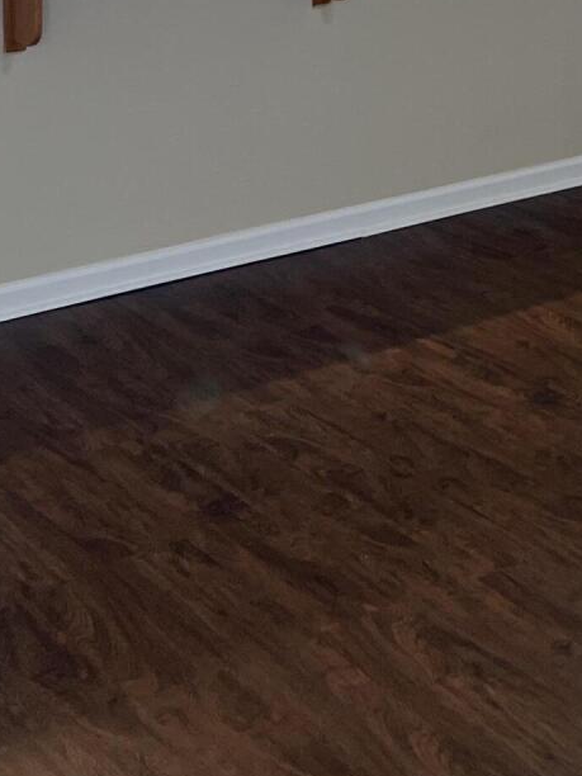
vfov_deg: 20.4
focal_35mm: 85
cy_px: -311
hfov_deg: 16.7
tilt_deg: +0.0
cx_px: 673
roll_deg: +1.1
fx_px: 1905
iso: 125
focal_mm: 5.7
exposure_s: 1/120
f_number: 1.5
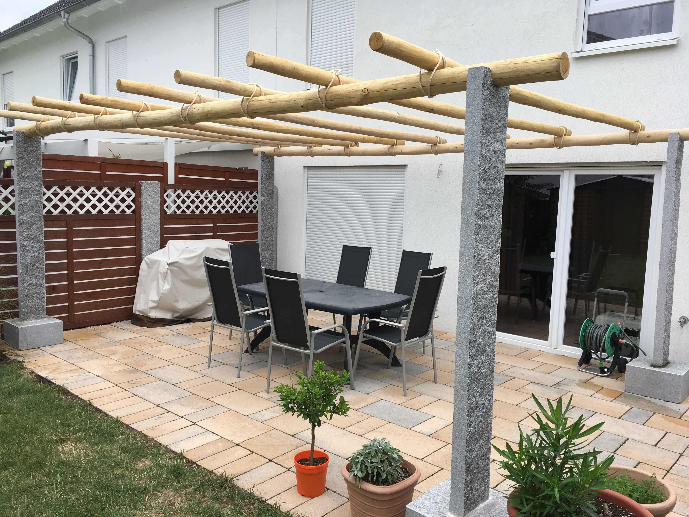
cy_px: 258
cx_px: 344
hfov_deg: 61.7
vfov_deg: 48.2
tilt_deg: -5.1
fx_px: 577
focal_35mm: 29
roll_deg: -1.3
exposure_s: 1/447
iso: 25
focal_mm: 4.15
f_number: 2.2
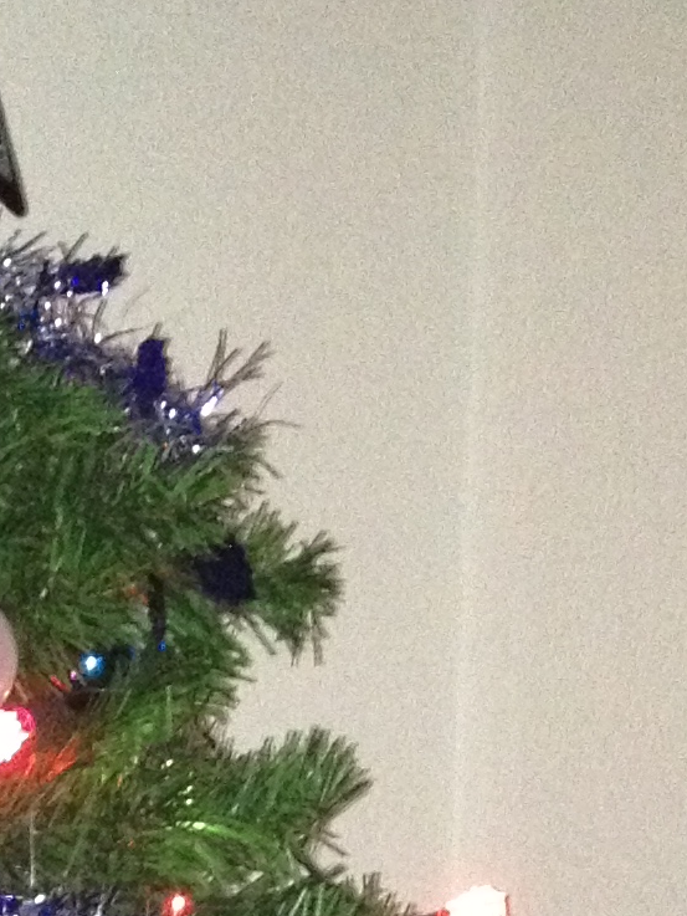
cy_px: 1549
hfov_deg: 9.4
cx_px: -212
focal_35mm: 155
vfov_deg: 11.9
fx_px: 4100
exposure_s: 1/16
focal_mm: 4.28
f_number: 2.4
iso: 400
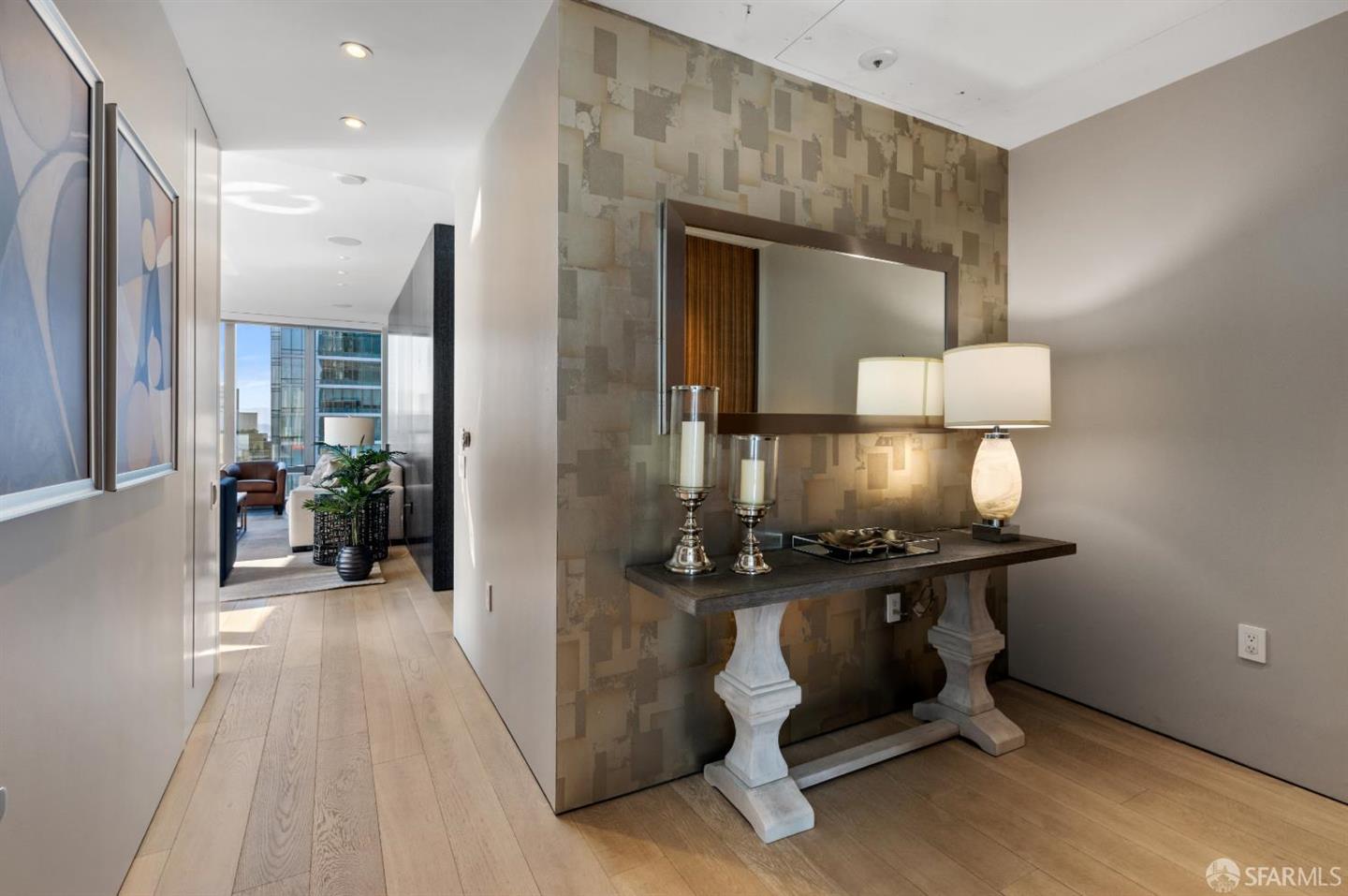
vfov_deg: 73.6
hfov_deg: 96.8
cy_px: 448
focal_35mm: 16
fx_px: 598
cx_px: 674
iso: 400
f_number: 11
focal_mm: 16
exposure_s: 1/10
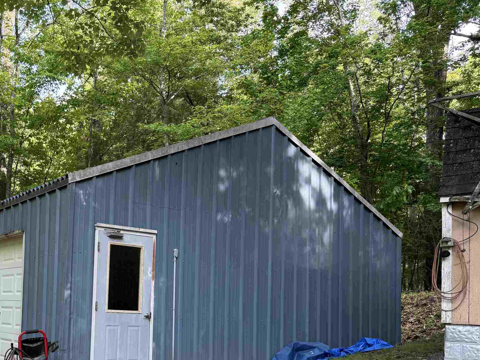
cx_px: 101
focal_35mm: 39
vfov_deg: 35.7
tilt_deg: +3.9
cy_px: 283
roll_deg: -3.2
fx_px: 541
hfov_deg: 45.6
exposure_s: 1/146
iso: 50
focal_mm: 6.76
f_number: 1.78
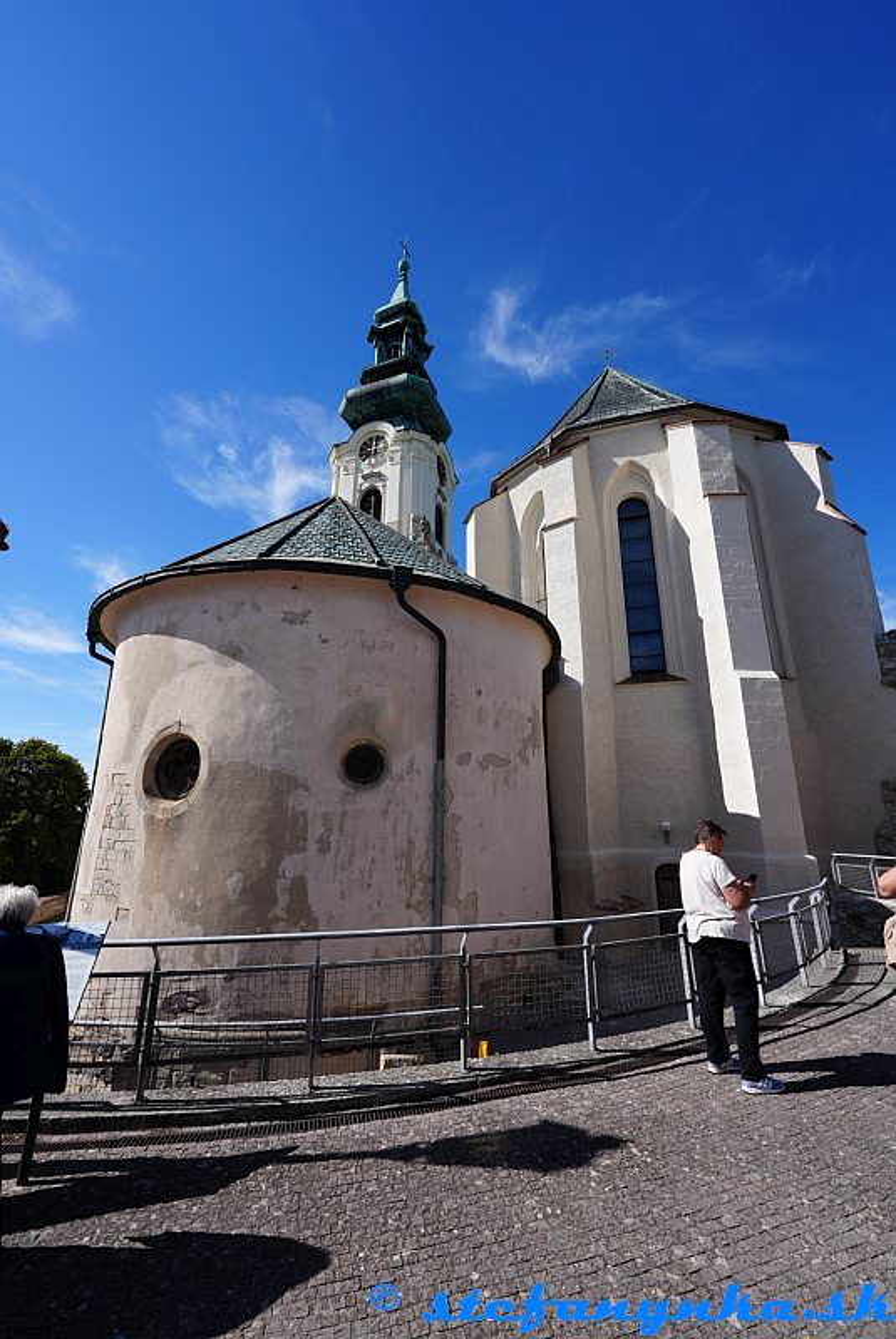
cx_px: 448
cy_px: 670
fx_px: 521
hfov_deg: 81.3
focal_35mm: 14
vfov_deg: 104.2
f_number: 9
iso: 100
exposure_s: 1/250
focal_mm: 14
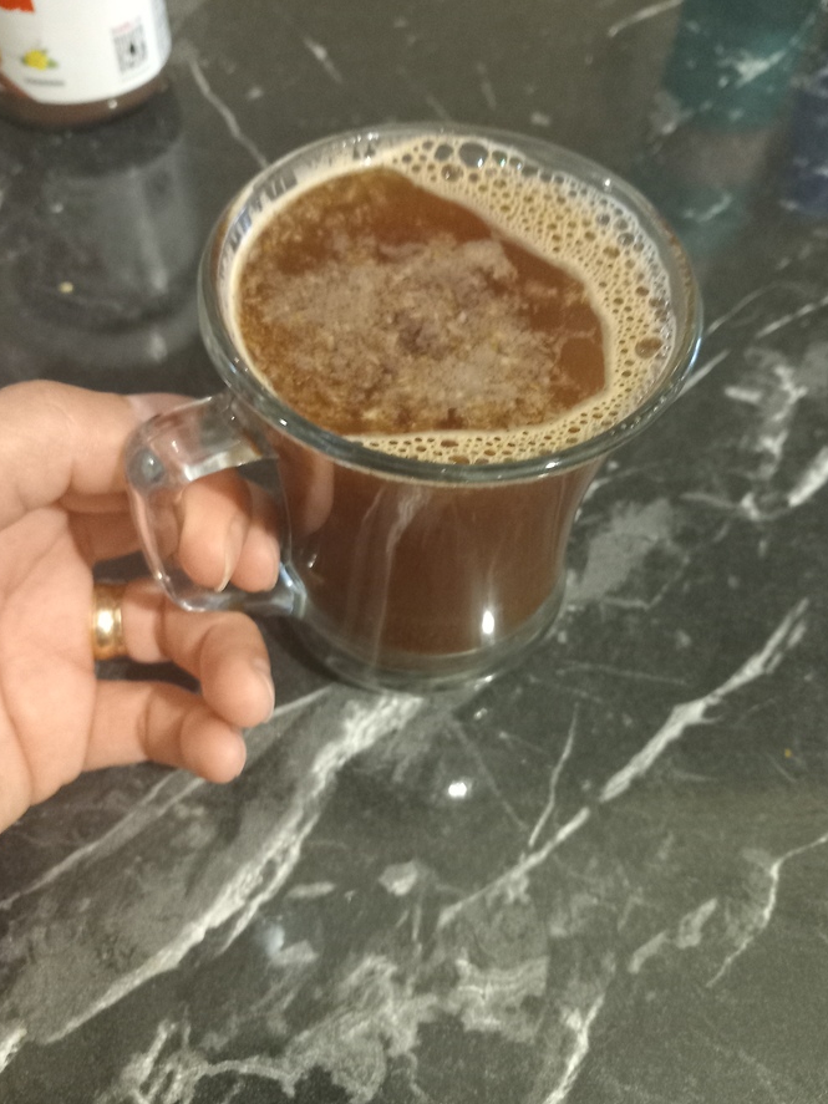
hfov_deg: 49.7
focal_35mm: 28
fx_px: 893
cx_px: 418
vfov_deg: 63.4
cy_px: 570
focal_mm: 4
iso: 1000
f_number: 1.8
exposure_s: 1/14.3
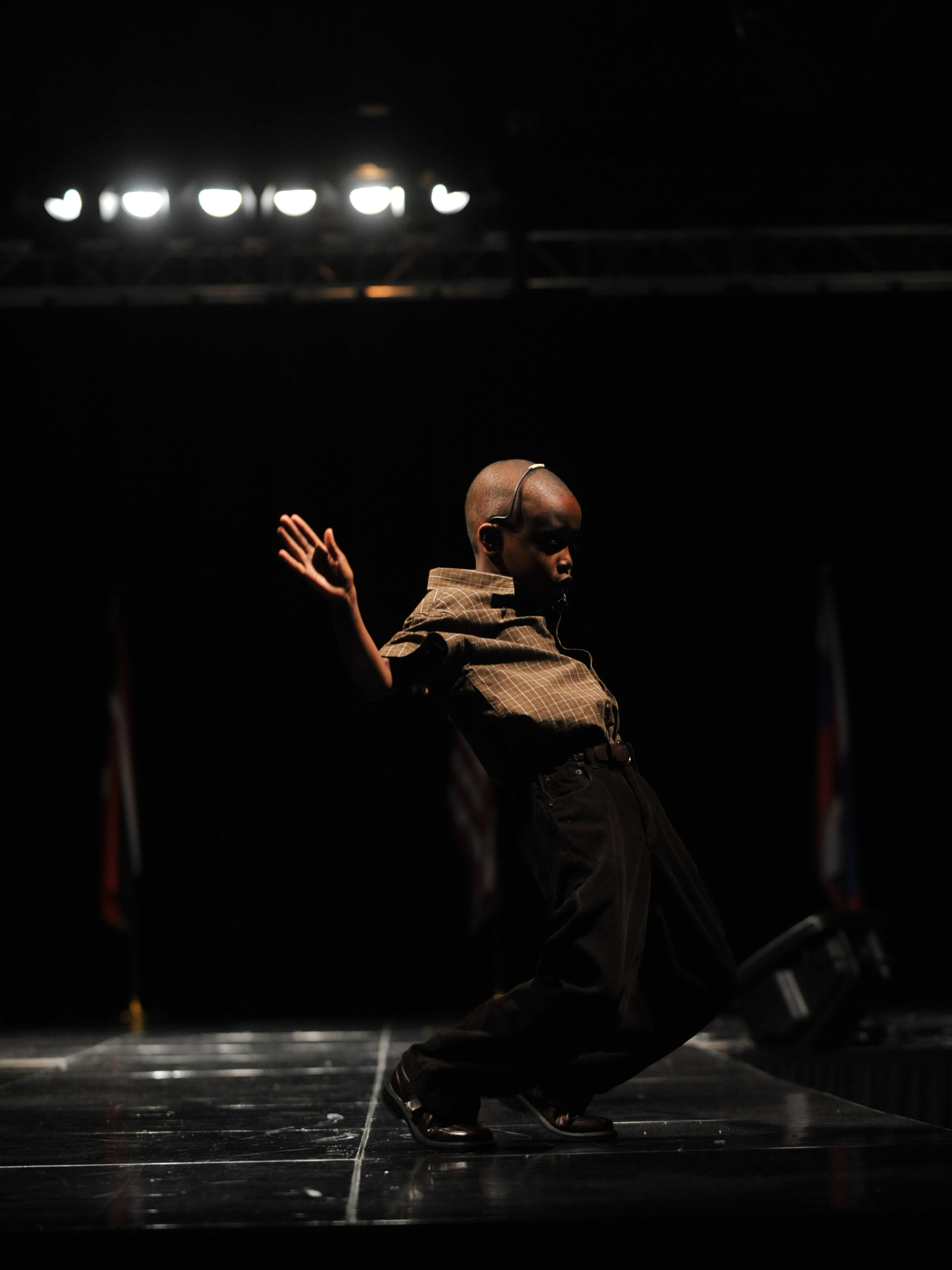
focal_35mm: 111
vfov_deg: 17.7
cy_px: 597
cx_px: 477
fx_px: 4070
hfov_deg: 13.3
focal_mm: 102
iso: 2000
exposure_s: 1/800
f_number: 3.5
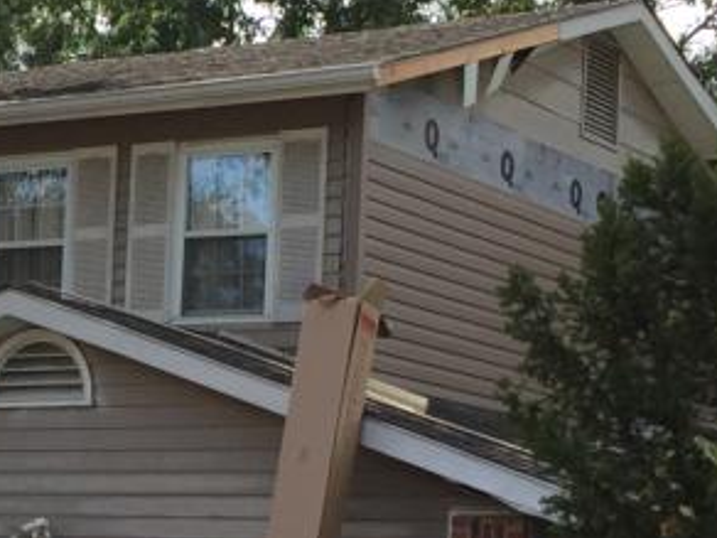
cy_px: 501
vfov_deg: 12.3
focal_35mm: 119
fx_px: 2465
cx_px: 27
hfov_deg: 16.3
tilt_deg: +3.1
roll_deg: -5.0
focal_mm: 4.15
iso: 32
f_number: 2.2
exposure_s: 1/898
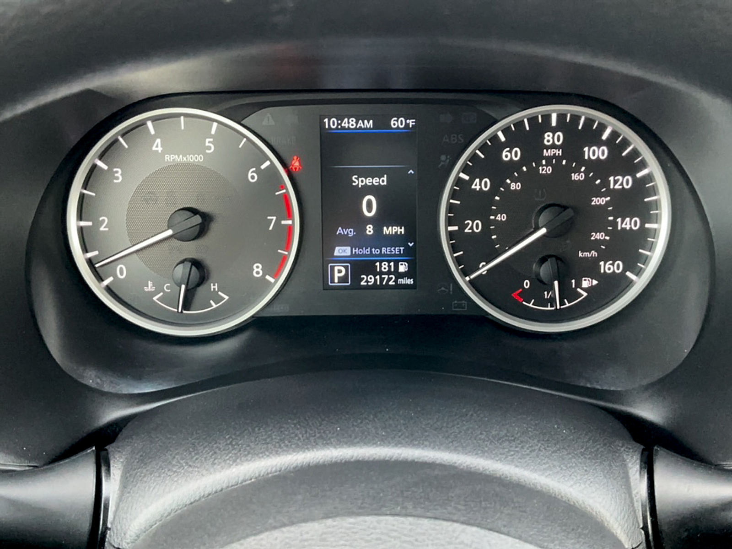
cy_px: 274
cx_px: 366
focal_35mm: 30
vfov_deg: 46.8
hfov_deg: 60.0
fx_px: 634
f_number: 1.8
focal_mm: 3
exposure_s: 1/60
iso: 125
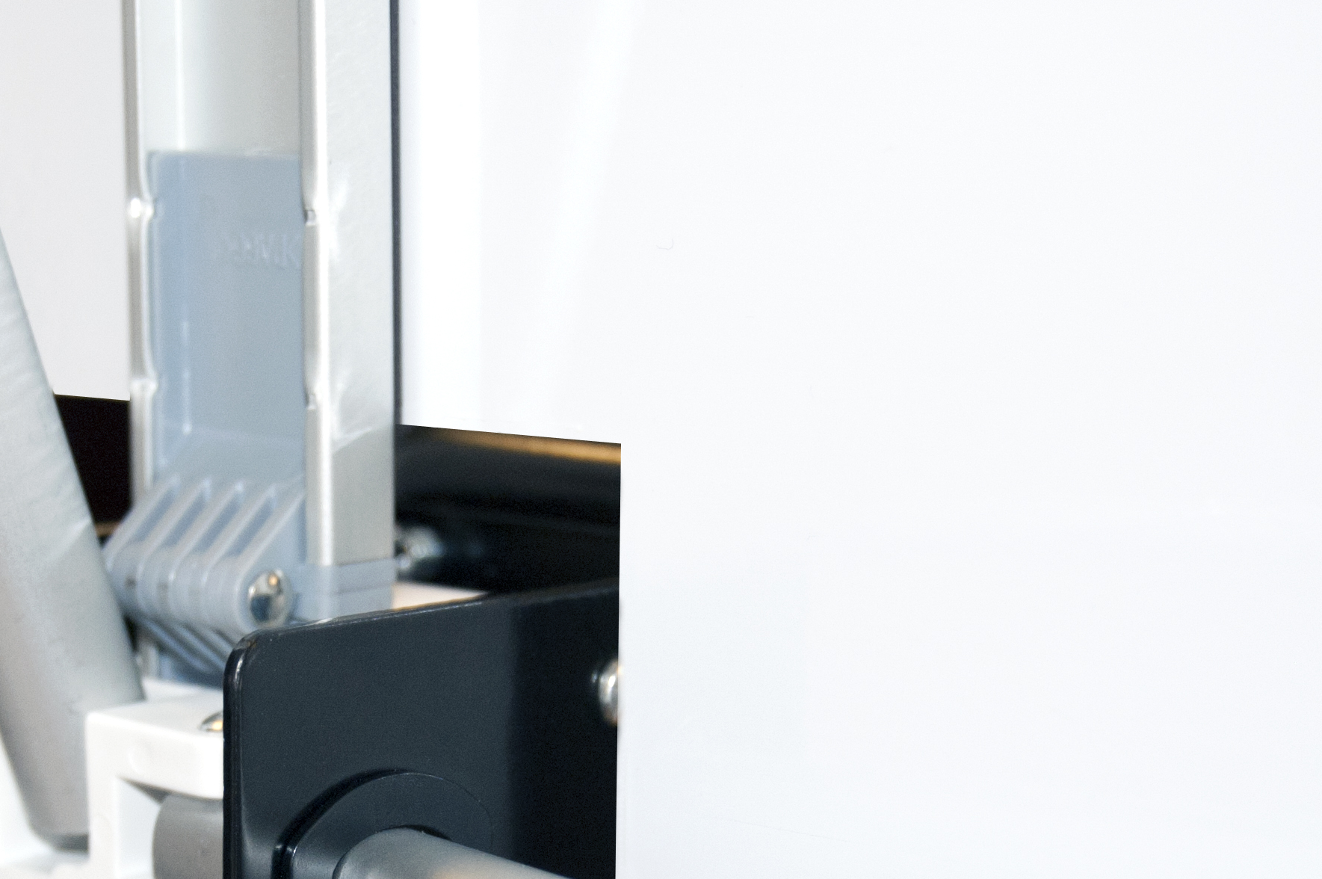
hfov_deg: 19.9
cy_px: 732
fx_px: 3742
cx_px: 316
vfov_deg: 13.3
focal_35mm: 102
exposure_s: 1/60
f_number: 5
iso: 400
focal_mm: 40
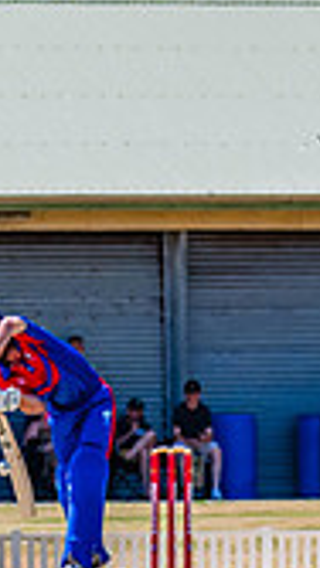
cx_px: -16
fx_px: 15740
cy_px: 408
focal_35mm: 1044
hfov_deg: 1.2
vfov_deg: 2.1
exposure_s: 1/2000
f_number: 8
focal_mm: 240
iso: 640
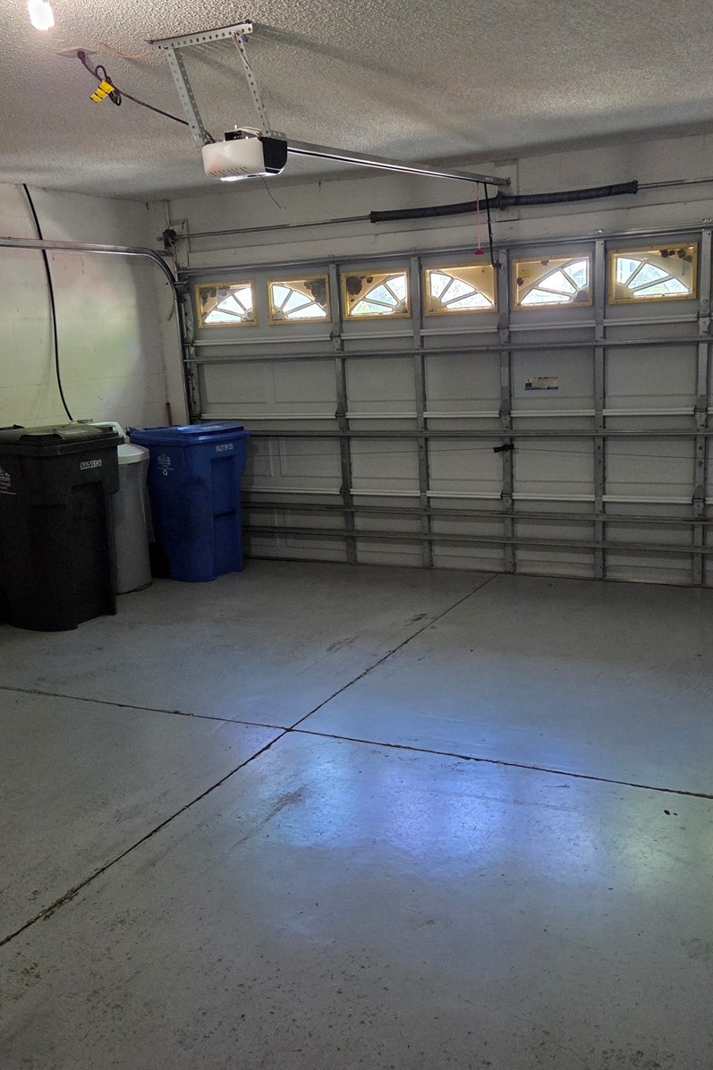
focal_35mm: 32
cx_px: 405
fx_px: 951
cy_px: 535
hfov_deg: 41.0
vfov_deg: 58.7
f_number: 1.8
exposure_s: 1/120
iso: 2000
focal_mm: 5.4
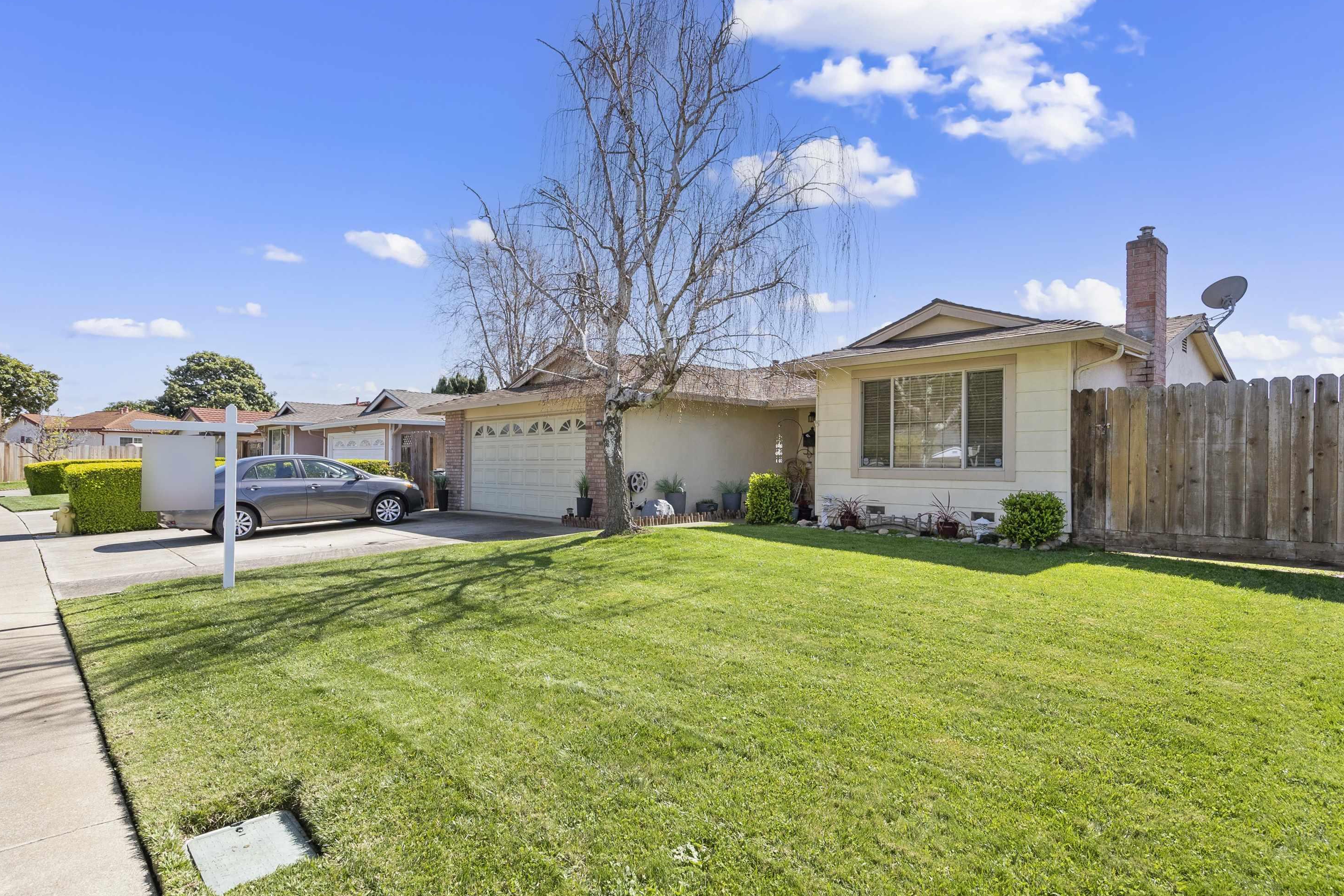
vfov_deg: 64.5
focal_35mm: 19
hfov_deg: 86.9
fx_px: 709
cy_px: 461
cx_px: 682
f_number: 8
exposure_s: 1/320
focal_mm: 18
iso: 500
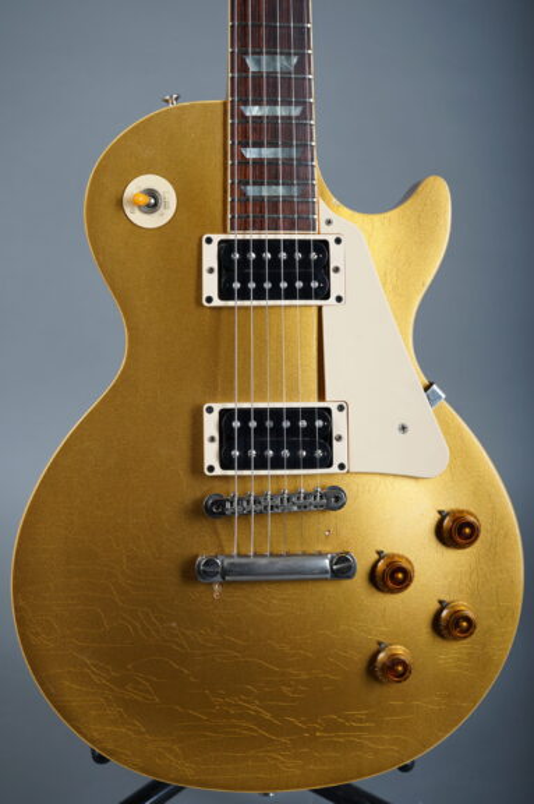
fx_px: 1382
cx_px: 267
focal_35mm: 62
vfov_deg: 32.4
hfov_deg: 21.9
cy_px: 402
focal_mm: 62
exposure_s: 1/160
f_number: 8
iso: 125
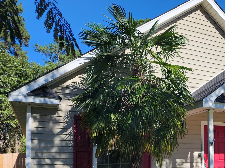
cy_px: 147
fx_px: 293
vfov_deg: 30.9
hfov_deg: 38.0
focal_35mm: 45
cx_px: 219
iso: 12
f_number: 1.8
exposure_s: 1/1024
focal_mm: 6.4
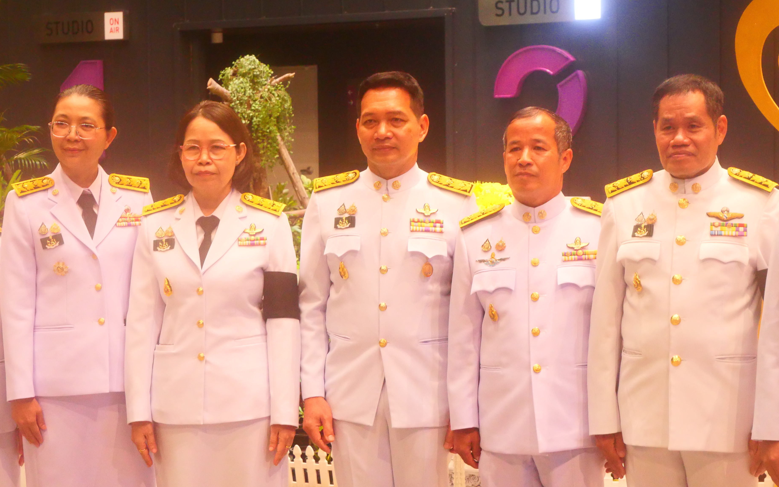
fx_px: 2208
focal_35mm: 104
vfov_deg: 12.6
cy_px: 256
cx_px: 391
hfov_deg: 20.0
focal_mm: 49
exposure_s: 1/30
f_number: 6.3
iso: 3200
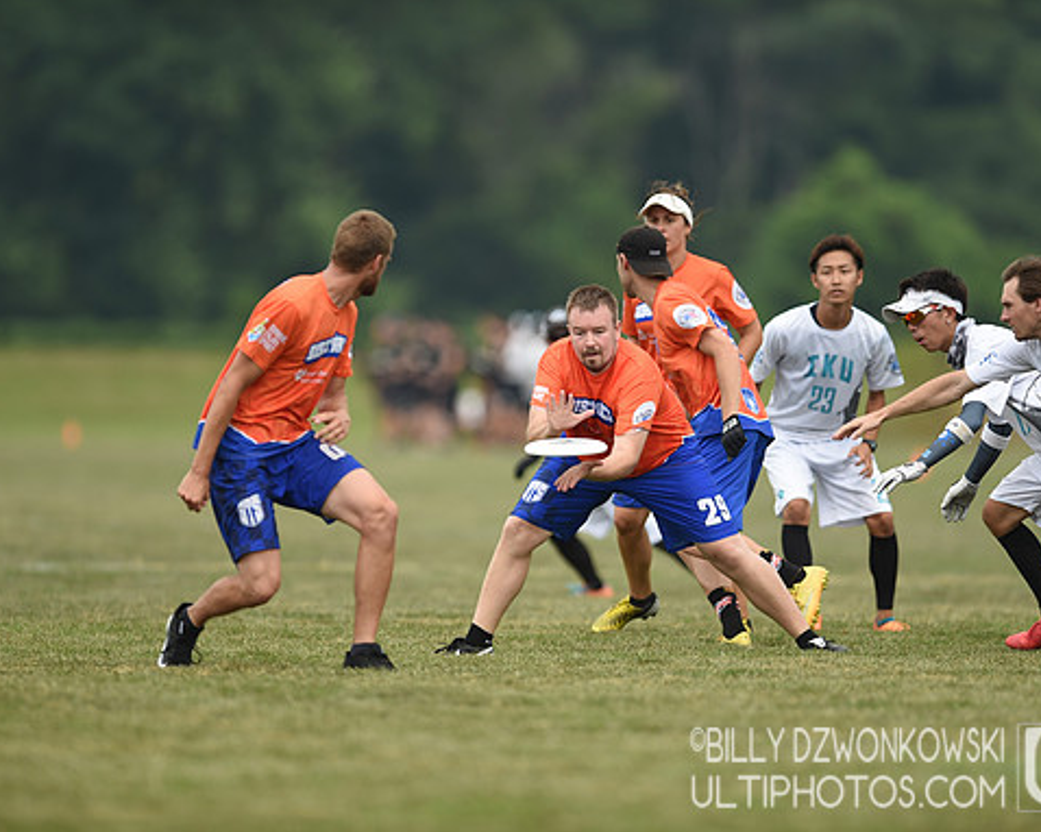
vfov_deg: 3.4
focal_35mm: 455
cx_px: 551
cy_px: 415
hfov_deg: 4.3
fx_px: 14013
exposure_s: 1/1000
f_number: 4
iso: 100
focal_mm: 400
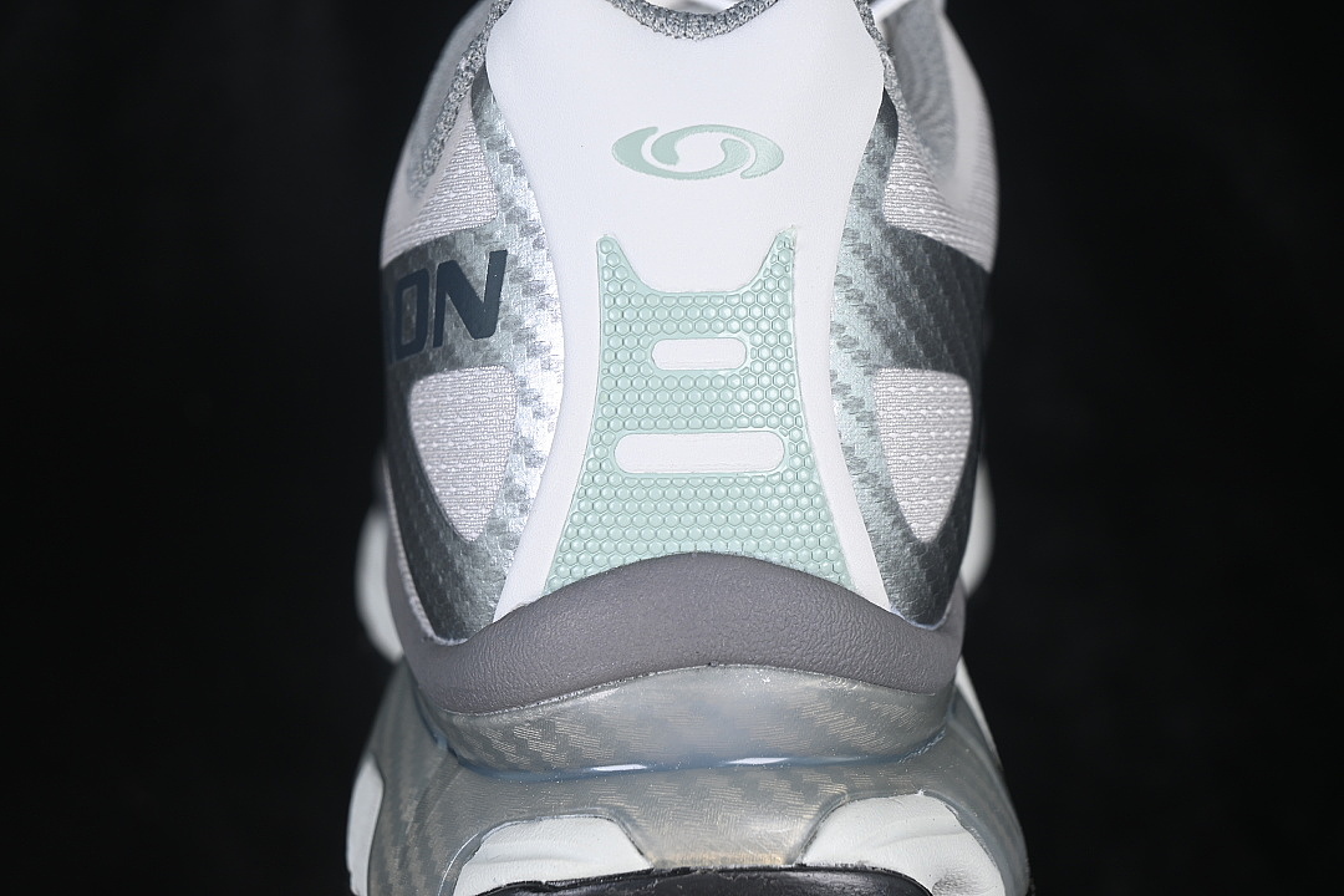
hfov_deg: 27.0
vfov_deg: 18.2
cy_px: 448
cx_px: 672
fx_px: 2800
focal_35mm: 75
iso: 160
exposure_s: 1/80
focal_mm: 50
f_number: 7.1
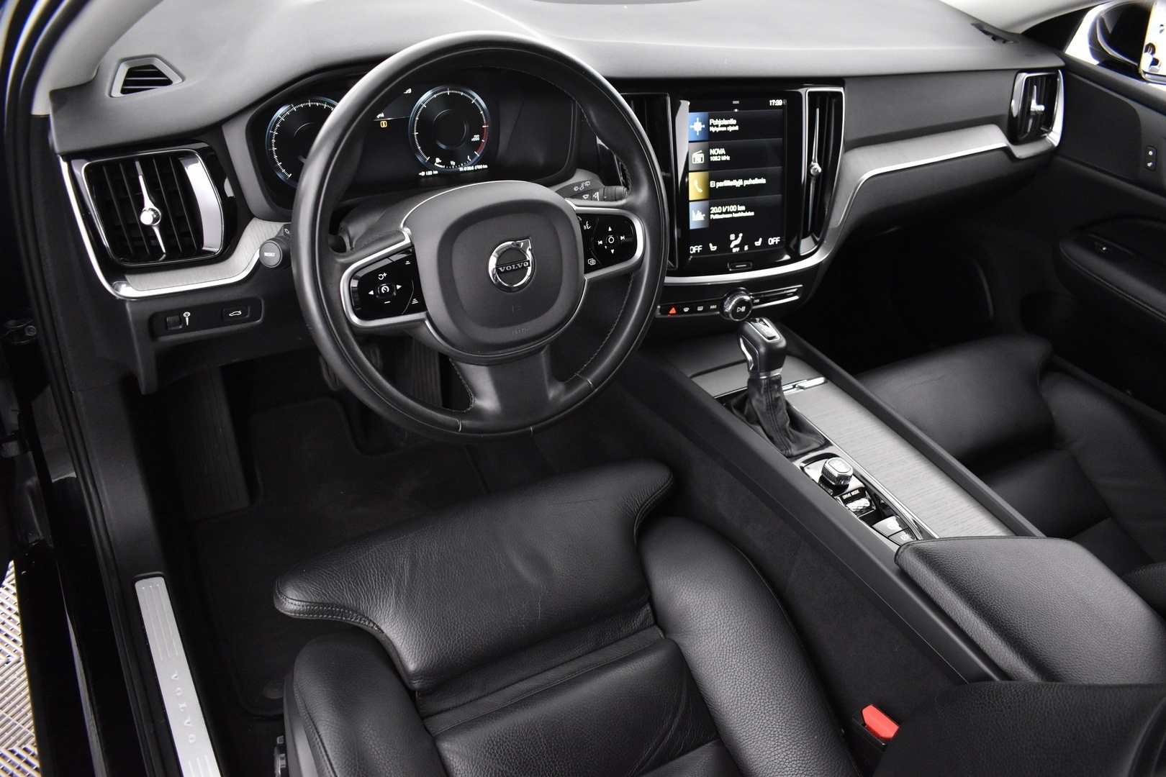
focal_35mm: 27
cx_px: 583
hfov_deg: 67.4
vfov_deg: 47.9
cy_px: 388
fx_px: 874
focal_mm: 18
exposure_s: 1/25
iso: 3200
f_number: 3.5
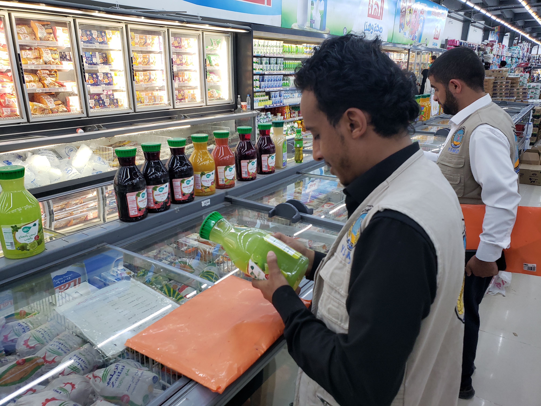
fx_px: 406
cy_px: 203
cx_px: 270
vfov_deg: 53.1
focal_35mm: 26
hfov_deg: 67.3
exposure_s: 1/50
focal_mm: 4.3
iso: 200
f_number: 2.4
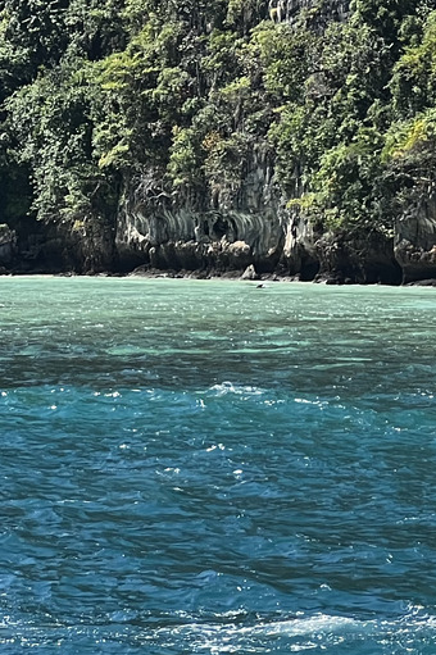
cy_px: 74
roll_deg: +0.5
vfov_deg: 8.2
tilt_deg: +4.6
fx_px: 4566
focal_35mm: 251
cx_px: 810
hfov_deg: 5.4
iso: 32
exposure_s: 1/232
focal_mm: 9
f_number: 2.8
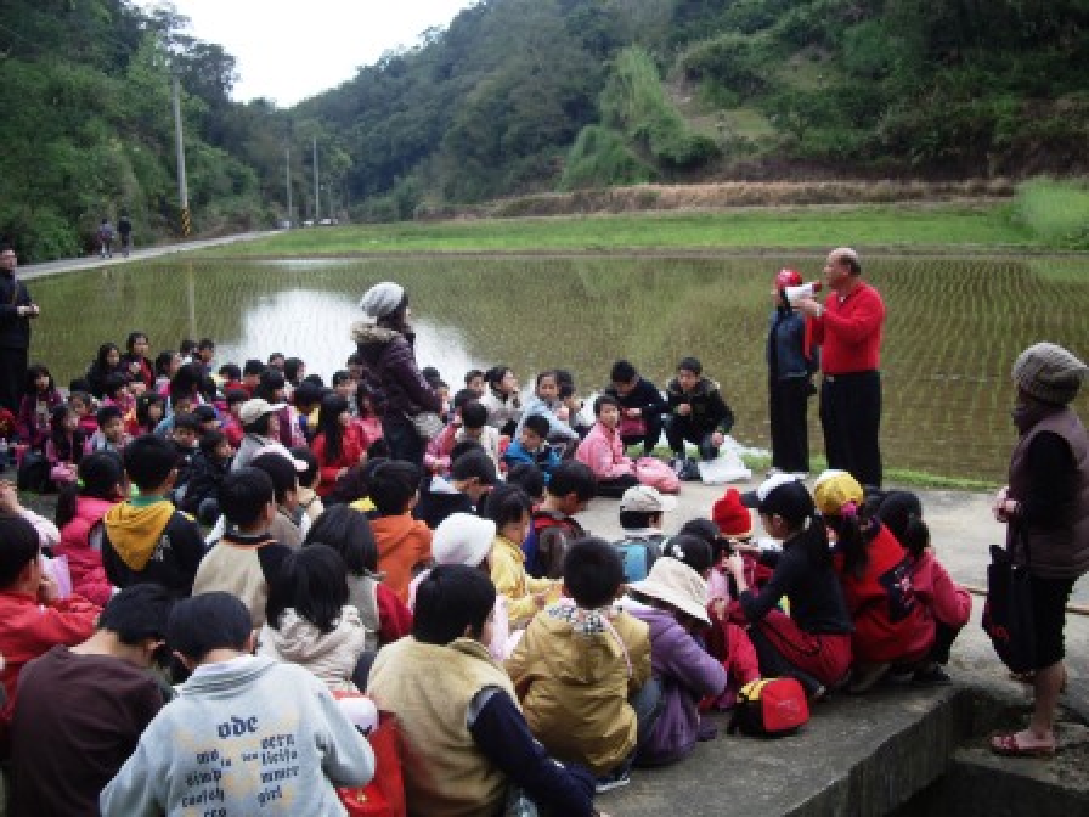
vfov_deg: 37.7
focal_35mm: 38
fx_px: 1195
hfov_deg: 49.0
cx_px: 544
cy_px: 408
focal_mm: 7.9
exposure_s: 1/200
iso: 50
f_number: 2.8
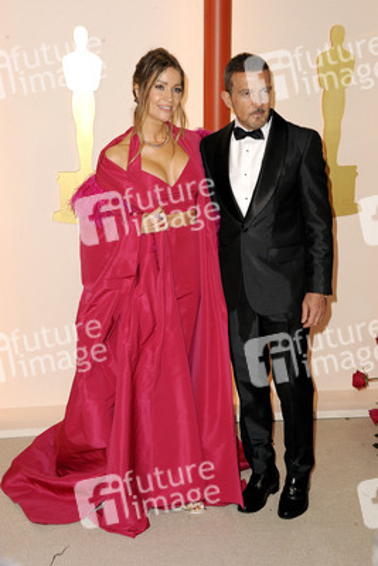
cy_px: 283
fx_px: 913
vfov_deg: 34.5
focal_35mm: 58
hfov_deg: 23.4
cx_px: 189
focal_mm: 58
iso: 1600
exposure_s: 1/200
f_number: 7.1
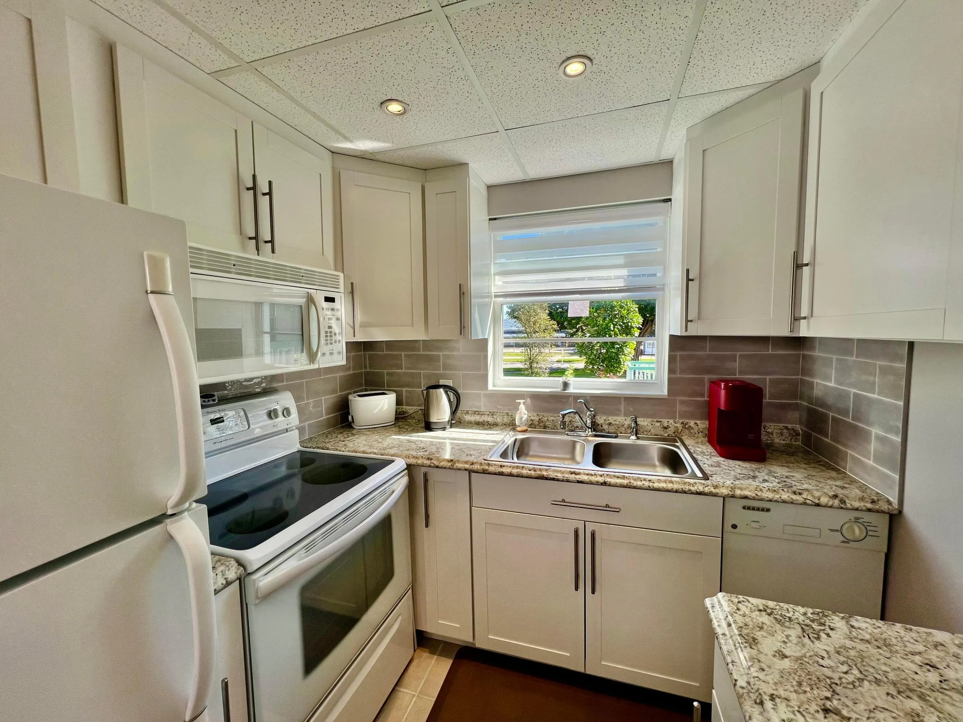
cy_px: 361
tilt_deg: -5.9
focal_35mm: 13
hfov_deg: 106.2
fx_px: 362
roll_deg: +0.7
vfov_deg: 89.9
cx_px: 482
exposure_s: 1/294
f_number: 1.8
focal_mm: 1.57
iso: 32
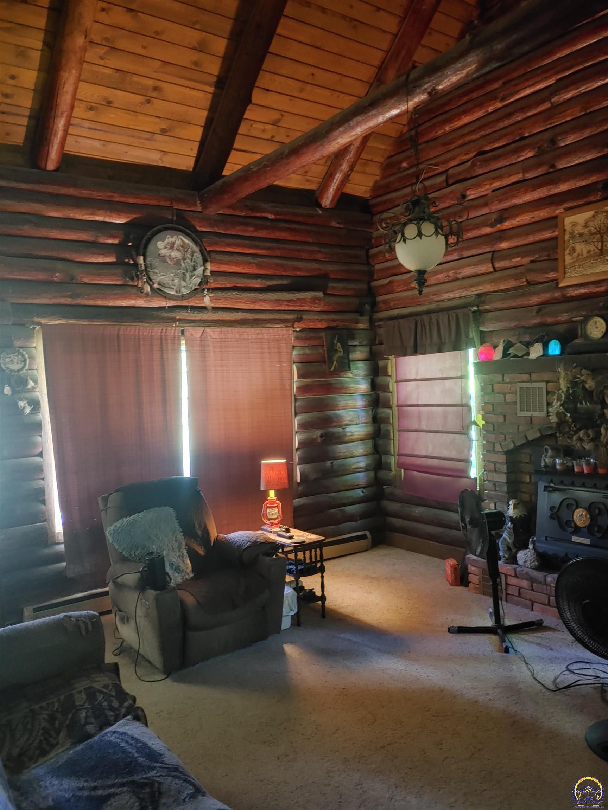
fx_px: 609
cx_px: 304
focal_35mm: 26
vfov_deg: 67.3
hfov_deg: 53.1
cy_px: 405
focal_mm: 4.36
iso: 650
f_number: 1.8
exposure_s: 1/10
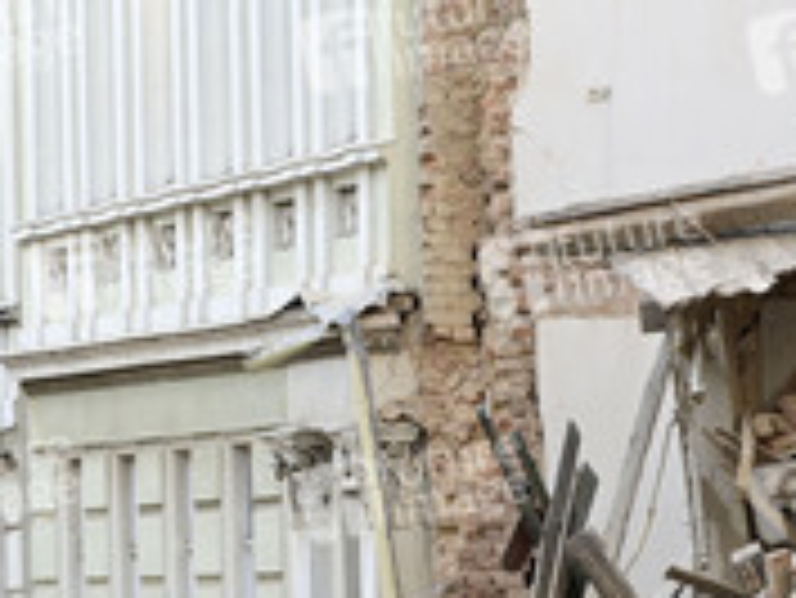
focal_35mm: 489
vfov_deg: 3.0
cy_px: 602
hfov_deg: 4.1
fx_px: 11252
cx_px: 474
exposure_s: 1/200
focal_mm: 200
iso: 450
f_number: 5.6
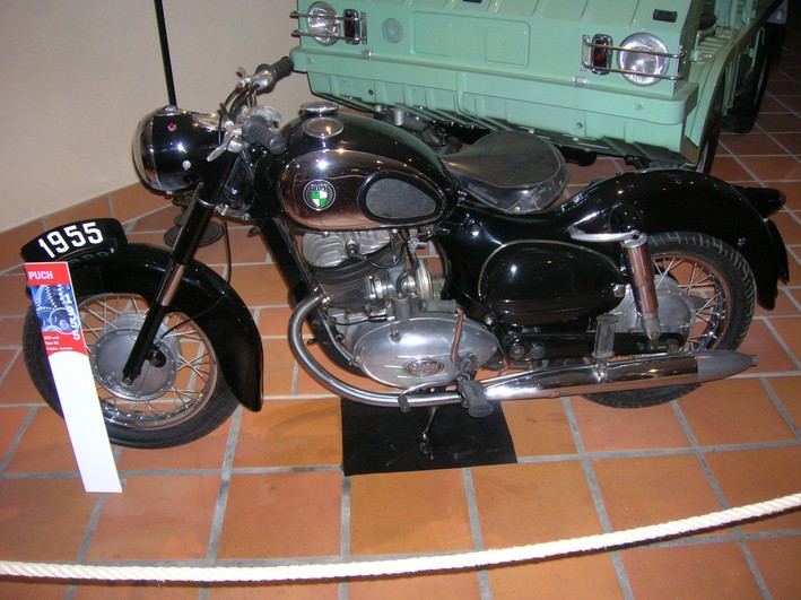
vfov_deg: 41.8
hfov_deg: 54.0
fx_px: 786
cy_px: 300
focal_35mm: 34
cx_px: 400
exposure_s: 1/60.1
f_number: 2.9
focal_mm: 5.7
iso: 178
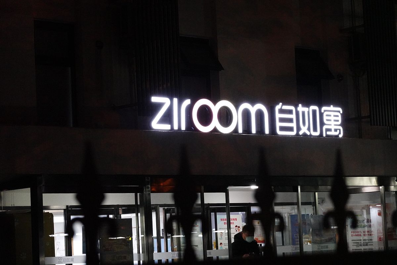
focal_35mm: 109
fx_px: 1202
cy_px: 132
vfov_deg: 12.6
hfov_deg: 18.8
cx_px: 198
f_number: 4.5
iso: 3200
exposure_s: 1/50
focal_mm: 39.61
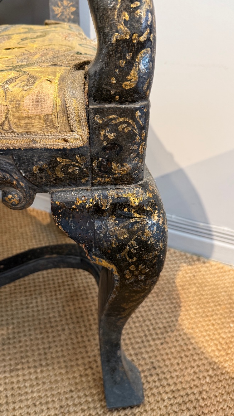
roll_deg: +1.7
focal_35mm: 27
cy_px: 205
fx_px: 298
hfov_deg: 42.8
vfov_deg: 69.8
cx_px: 102
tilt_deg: -34.2
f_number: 1.78
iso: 250
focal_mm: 6.76
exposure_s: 1/50
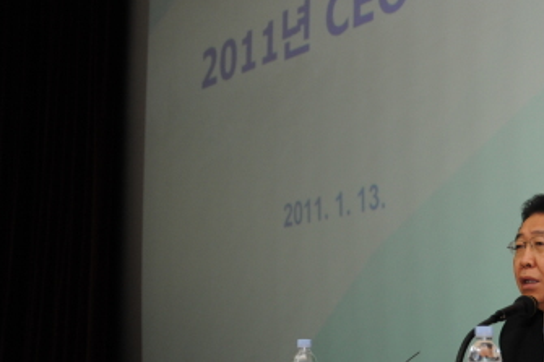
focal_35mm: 82
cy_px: 203
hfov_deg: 24.6
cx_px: 367
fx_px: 1238
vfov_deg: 16.6
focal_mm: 55
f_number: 5.6
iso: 2000
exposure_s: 1/60
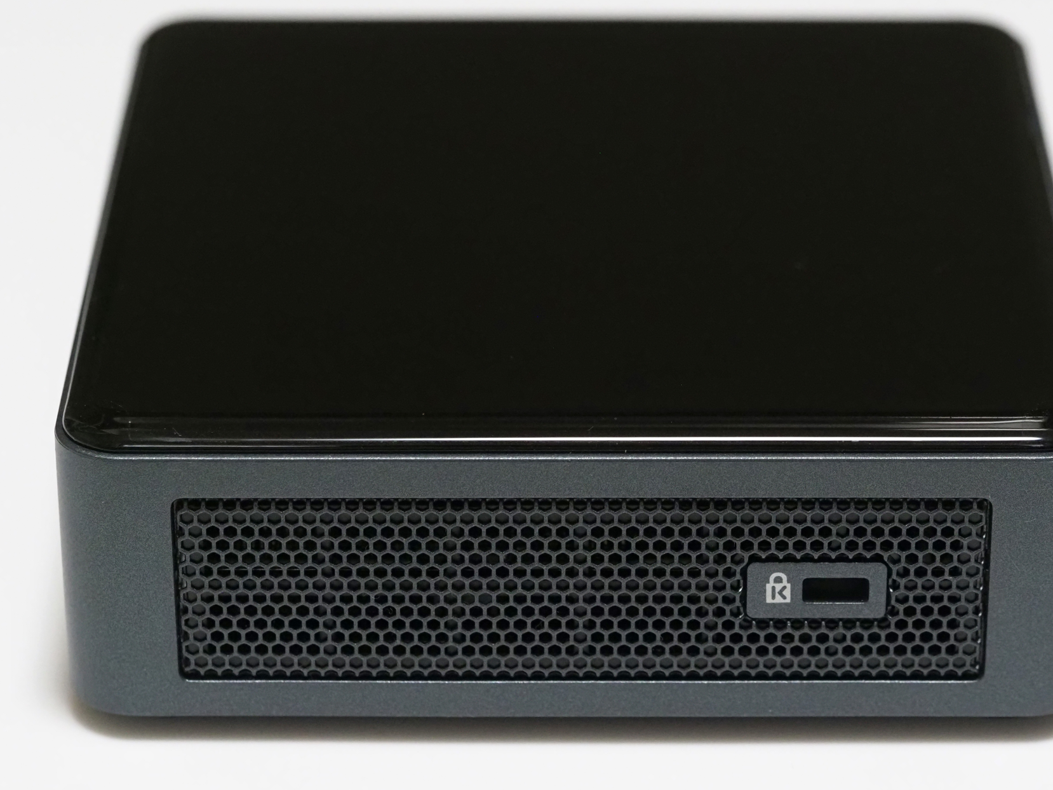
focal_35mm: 139
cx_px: 588
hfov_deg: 14.2
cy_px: 412
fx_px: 4228
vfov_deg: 10.7
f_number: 4.5
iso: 4000
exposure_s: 1/125
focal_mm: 60
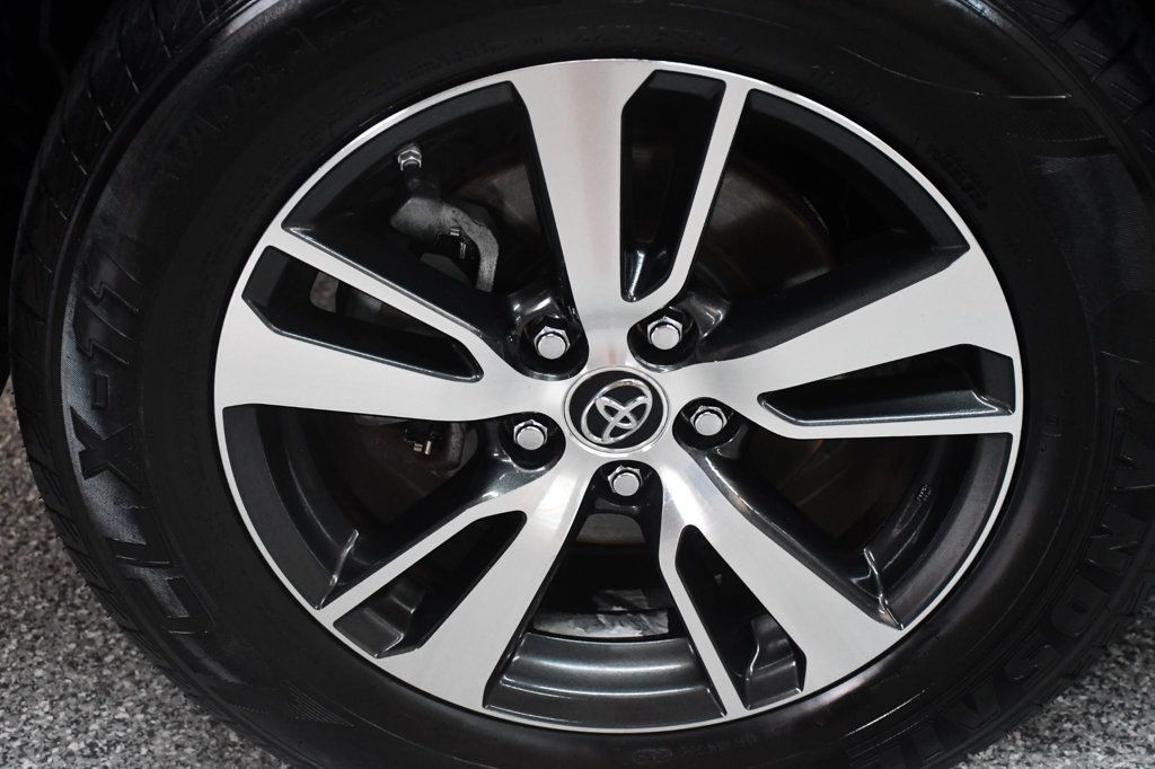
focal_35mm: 67
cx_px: 578
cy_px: 384
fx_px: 2149
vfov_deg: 20.3
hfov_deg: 30.1
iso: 3200
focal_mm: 45
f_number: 4.5
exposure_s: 1/100
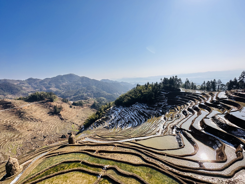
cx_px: 122
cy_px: 92
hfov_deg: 102.1
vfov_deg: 85.7
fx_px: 99
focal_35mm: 14
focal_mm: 2.22
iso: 50
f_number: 2.2
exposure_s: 1/2092
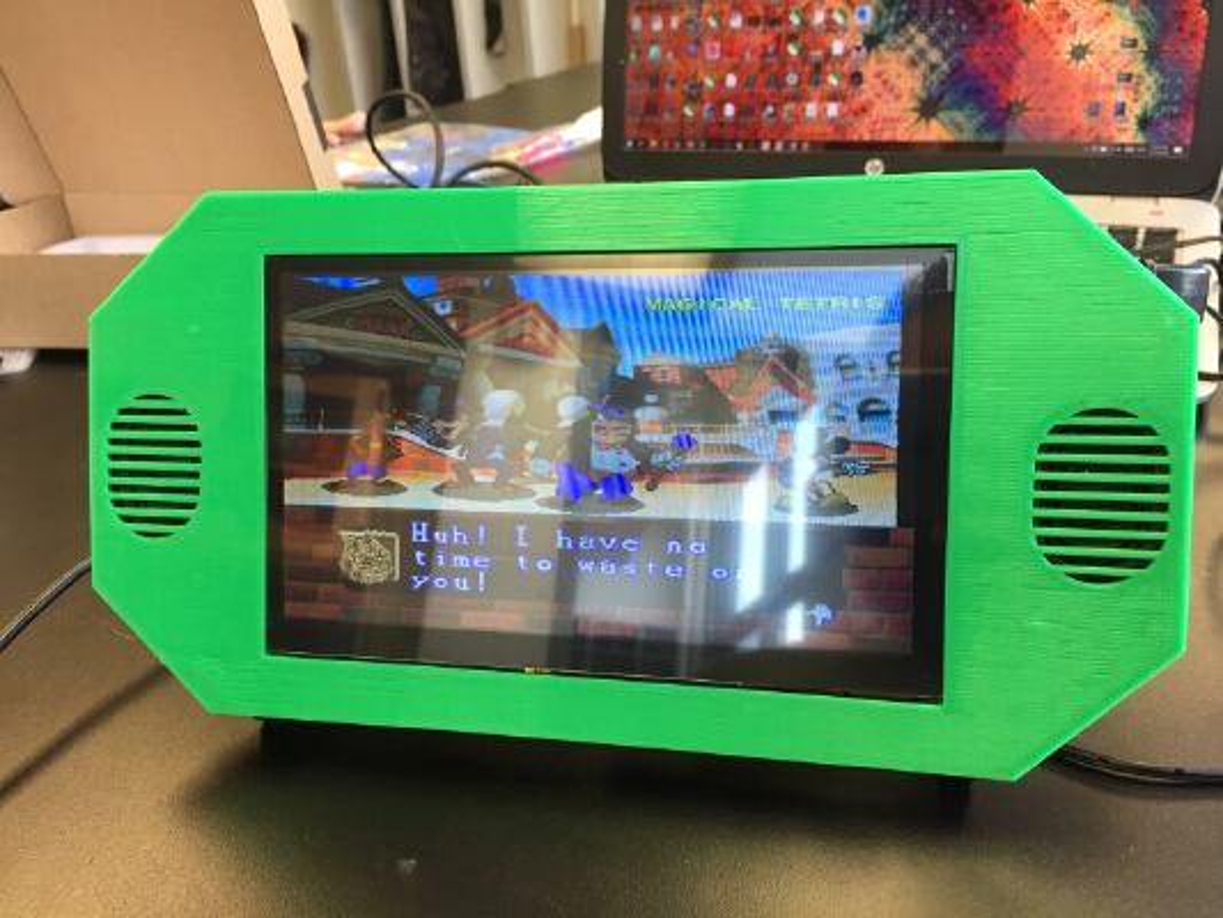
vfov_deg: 48.2
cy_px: 459
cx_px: 612
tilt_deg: -25.5
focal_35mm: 29
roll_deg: +2.1
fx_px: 1025
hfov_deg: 61.6
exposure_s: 1/30
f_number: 2.2
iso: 32
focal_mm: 4.15
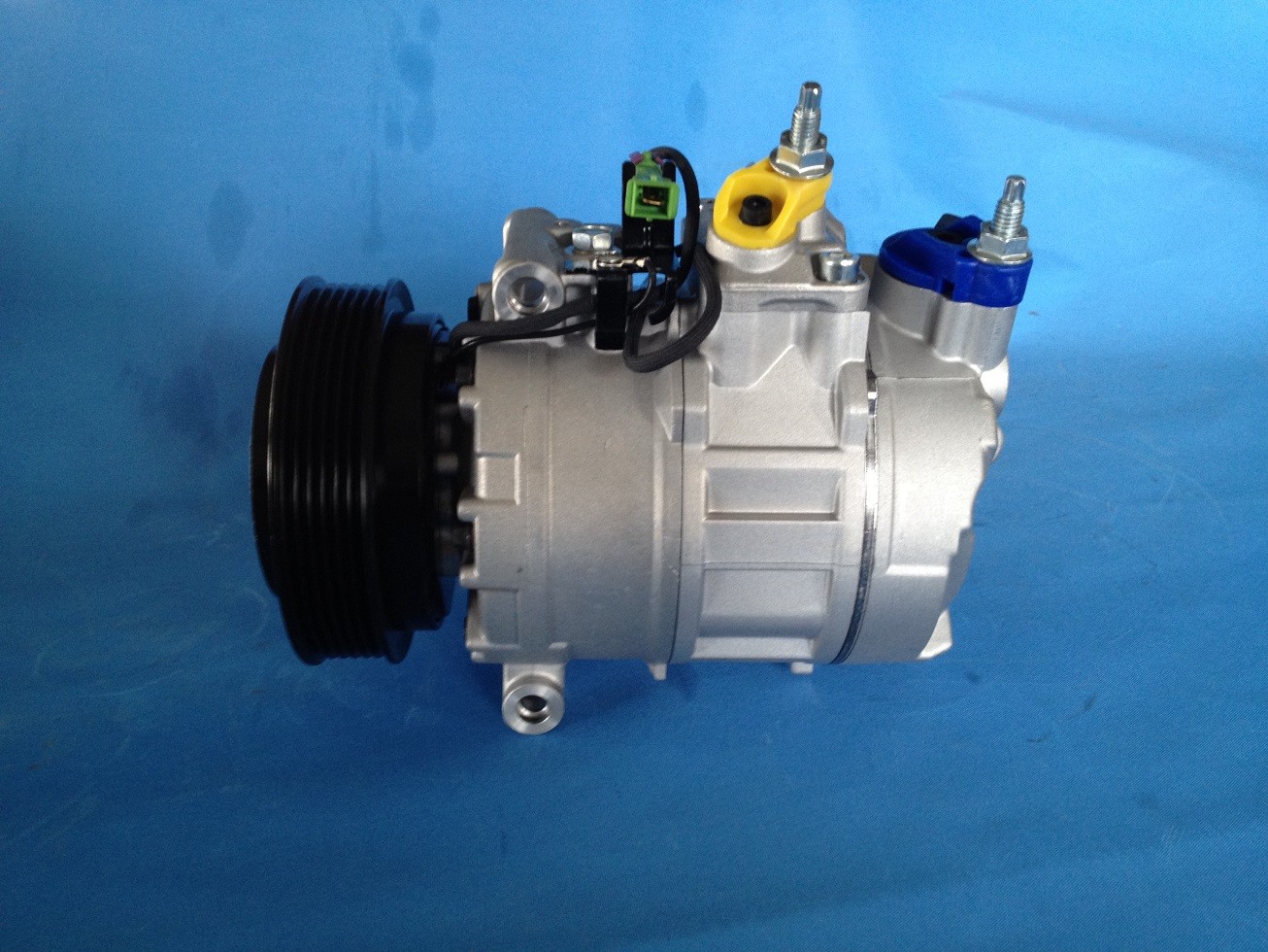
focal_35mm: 35
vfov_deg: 40.7
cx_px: 634
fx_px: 1282
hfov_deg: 52.6
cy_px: 476
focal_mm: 4.28
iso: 125
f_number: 2.4
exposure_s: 1/20
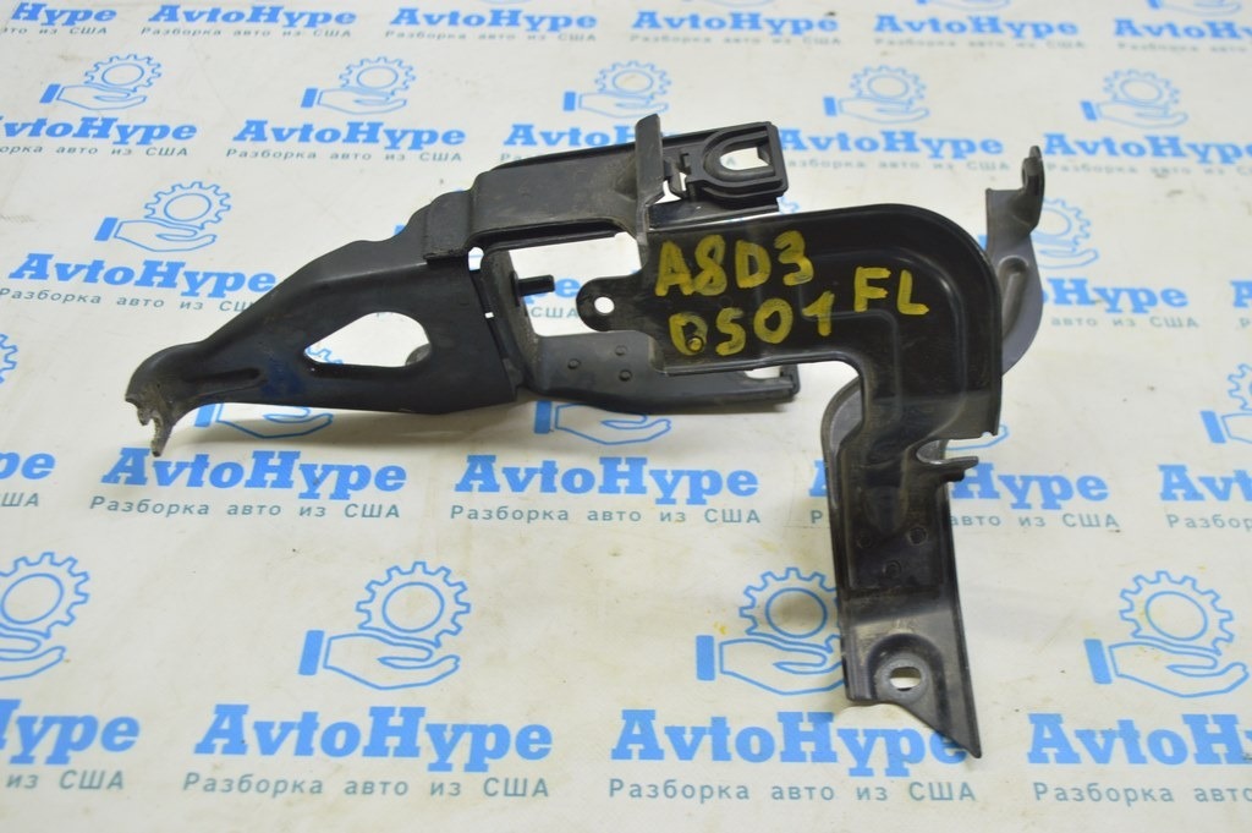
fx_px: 1355
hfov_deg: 49.6
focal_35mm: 39
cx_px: 626
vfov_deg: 34.2
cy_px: 416
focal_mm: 26
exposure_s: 1/20
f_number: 5.6
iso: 400
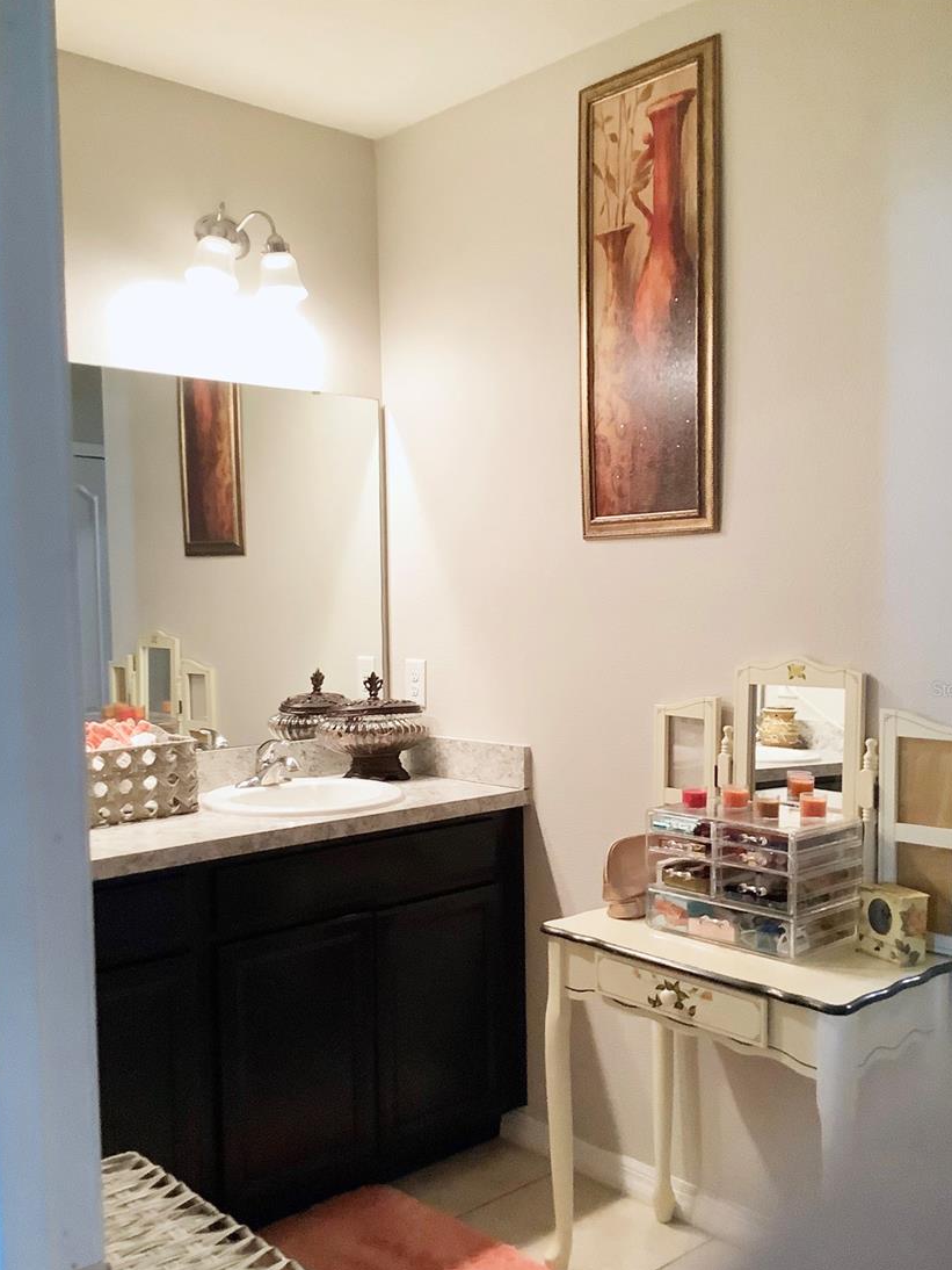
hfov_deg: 41.8
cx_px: 493
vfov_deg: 53.9
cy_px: 688
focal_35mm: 34
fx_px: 1246
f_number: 2.4
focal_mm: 3.3
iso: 320
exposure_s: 1/60
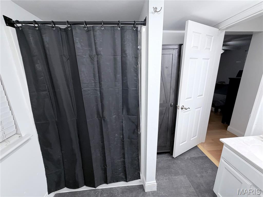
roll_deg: +1.5
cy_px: 98
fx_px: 106
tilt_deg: -15.5
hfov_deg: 102.1
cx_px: 132
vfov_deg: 85.7
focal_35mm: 14
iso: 250
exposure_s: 1/120
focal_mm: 2.22
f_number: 2.2
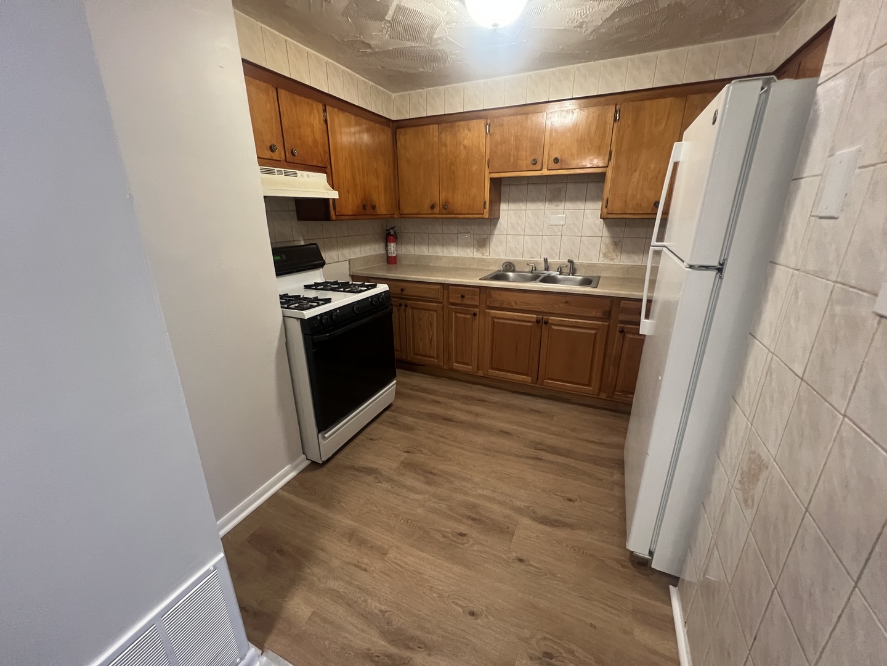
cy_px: 333
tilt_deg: -19.1
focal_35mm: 13
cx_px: 444
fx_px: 333
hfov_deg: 106.2
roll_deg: +1.0
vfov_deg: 89.9
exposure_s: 1/60
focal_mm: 1.57
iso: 500
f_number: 1.8
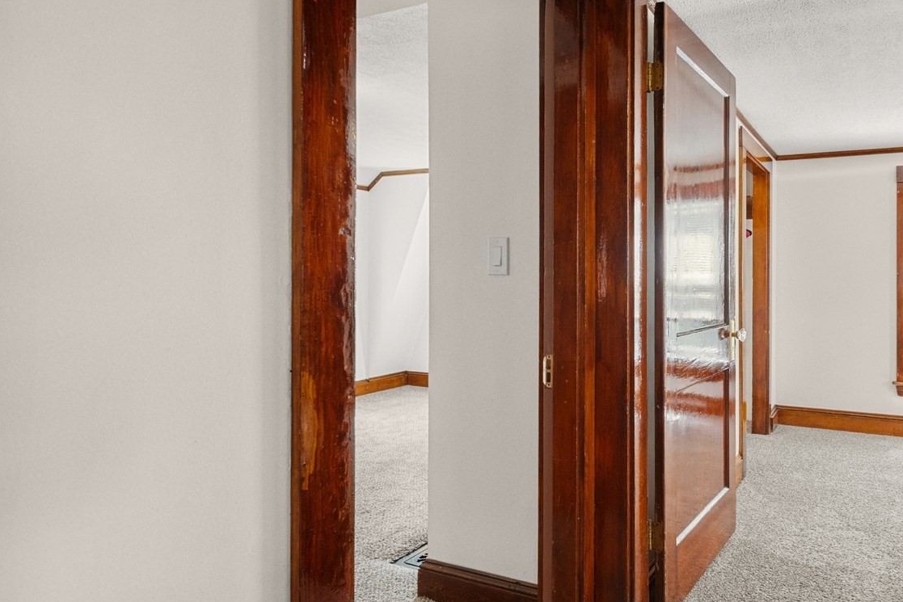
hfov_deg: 74.9
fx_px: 552
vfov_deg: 57.2
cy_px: 324
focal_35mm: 22
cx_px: 635
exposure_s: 1/10
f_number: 7.1
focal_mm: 12
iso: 1600
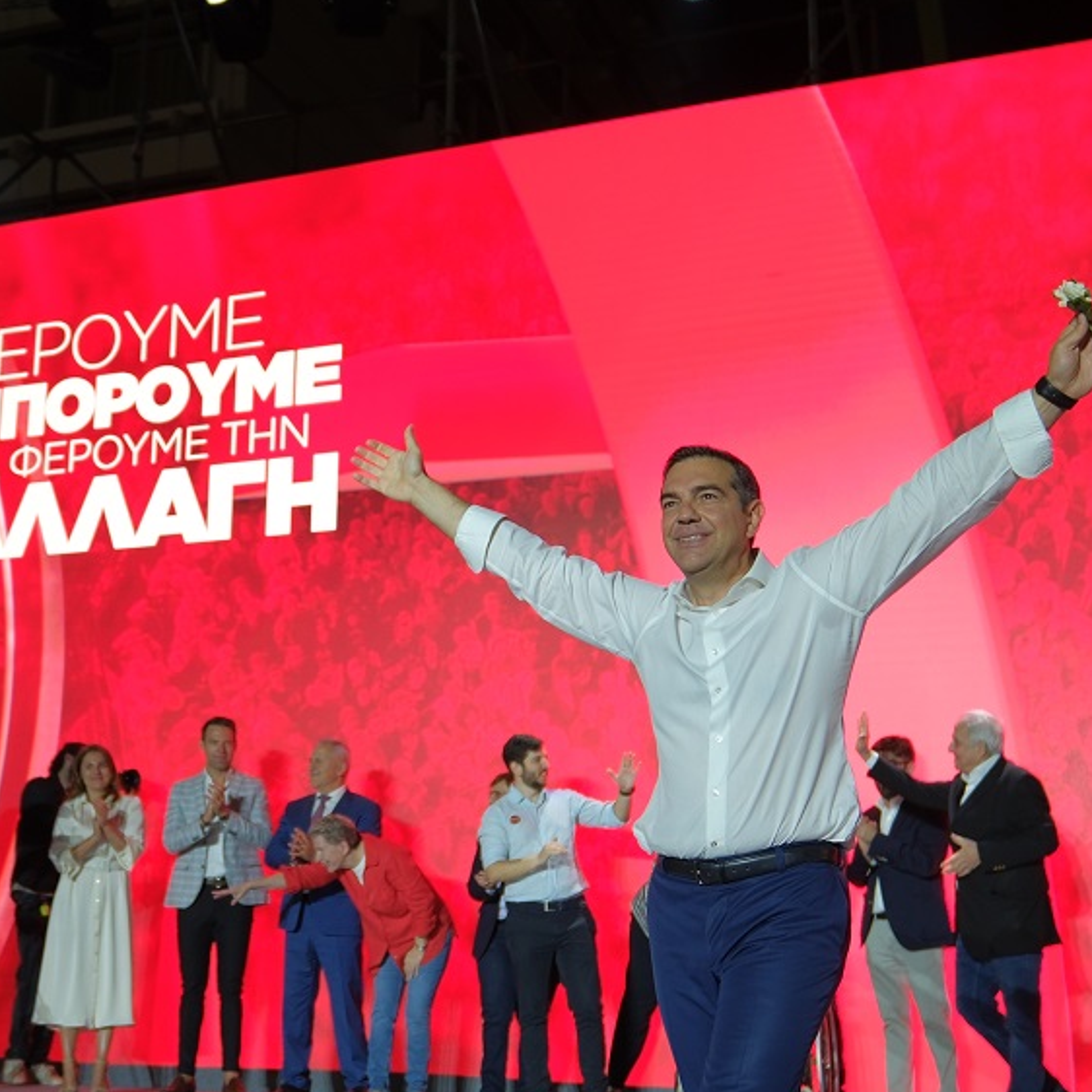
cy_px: 545
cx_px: 408
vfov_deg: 60.9
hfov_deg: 60.1
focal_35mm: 26
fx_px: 928
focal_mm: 13
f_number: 1.6
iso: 160
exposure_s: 1/400
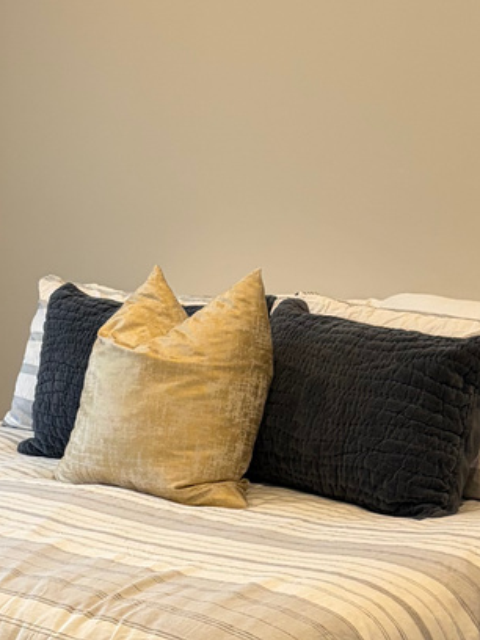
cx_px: 171
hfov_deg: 15.1
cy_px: 376
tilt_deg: -6.8
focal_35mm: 98
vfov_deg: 20.0
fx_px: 1812
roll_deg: -0.6
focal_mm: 5.96
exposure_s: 1/60
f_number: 1.6
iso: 100
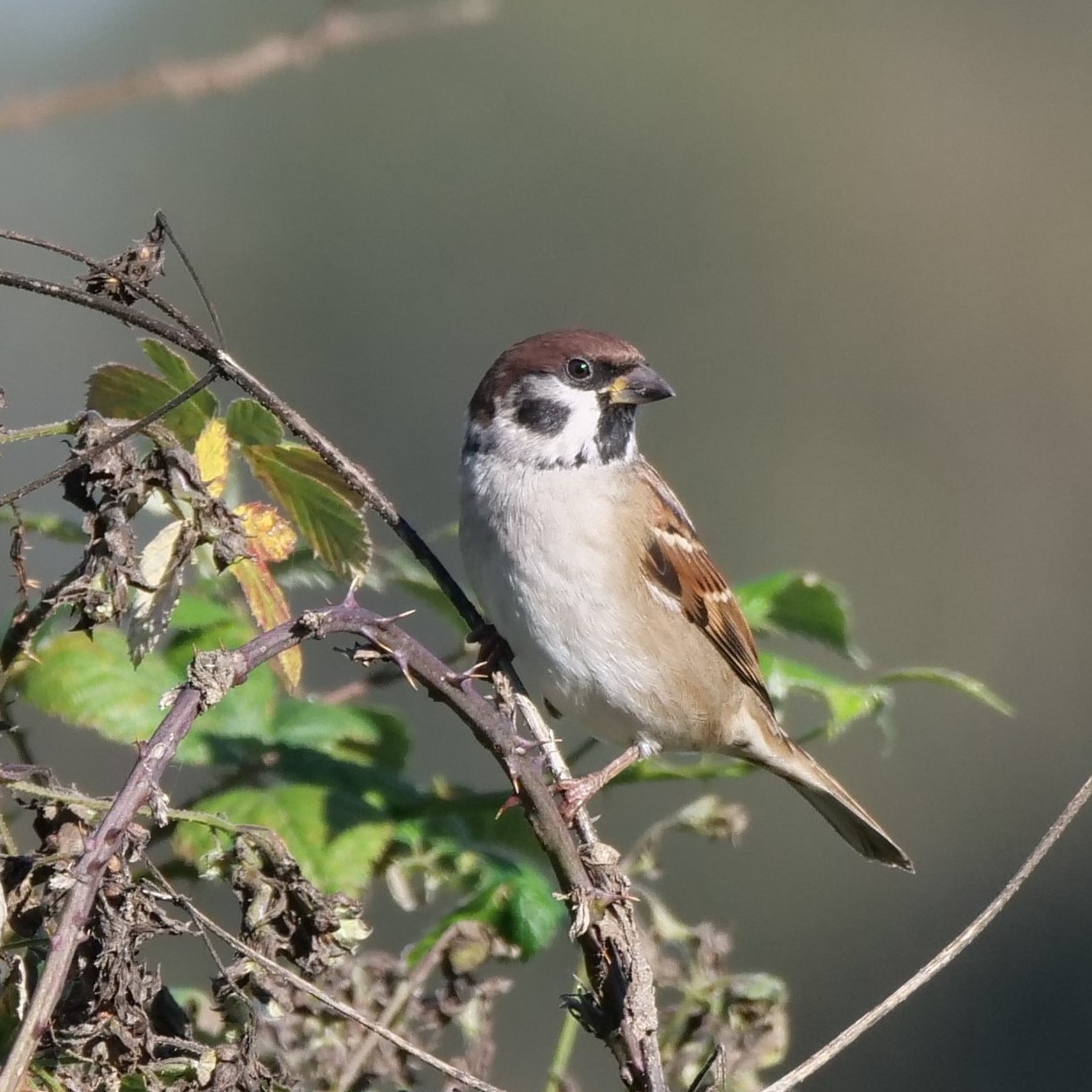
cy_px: 552
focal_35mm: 1007
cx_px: 755
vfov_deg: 1.7
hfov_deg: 1.7
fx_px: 35940
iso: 500
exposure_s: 1/640
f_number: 8
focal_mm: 400
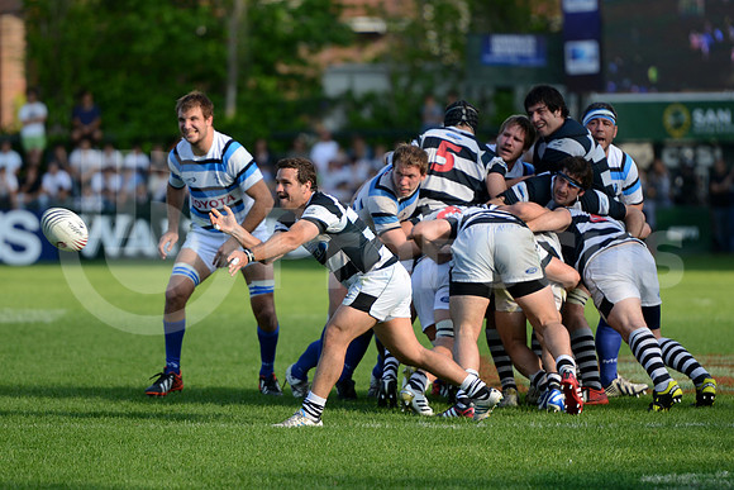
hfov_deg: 10.5
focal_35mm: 195
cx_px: 367
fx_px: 3977
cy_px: 245
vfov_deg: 7.0
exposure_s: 1/1000
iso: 250
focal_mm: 195
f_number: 2.8
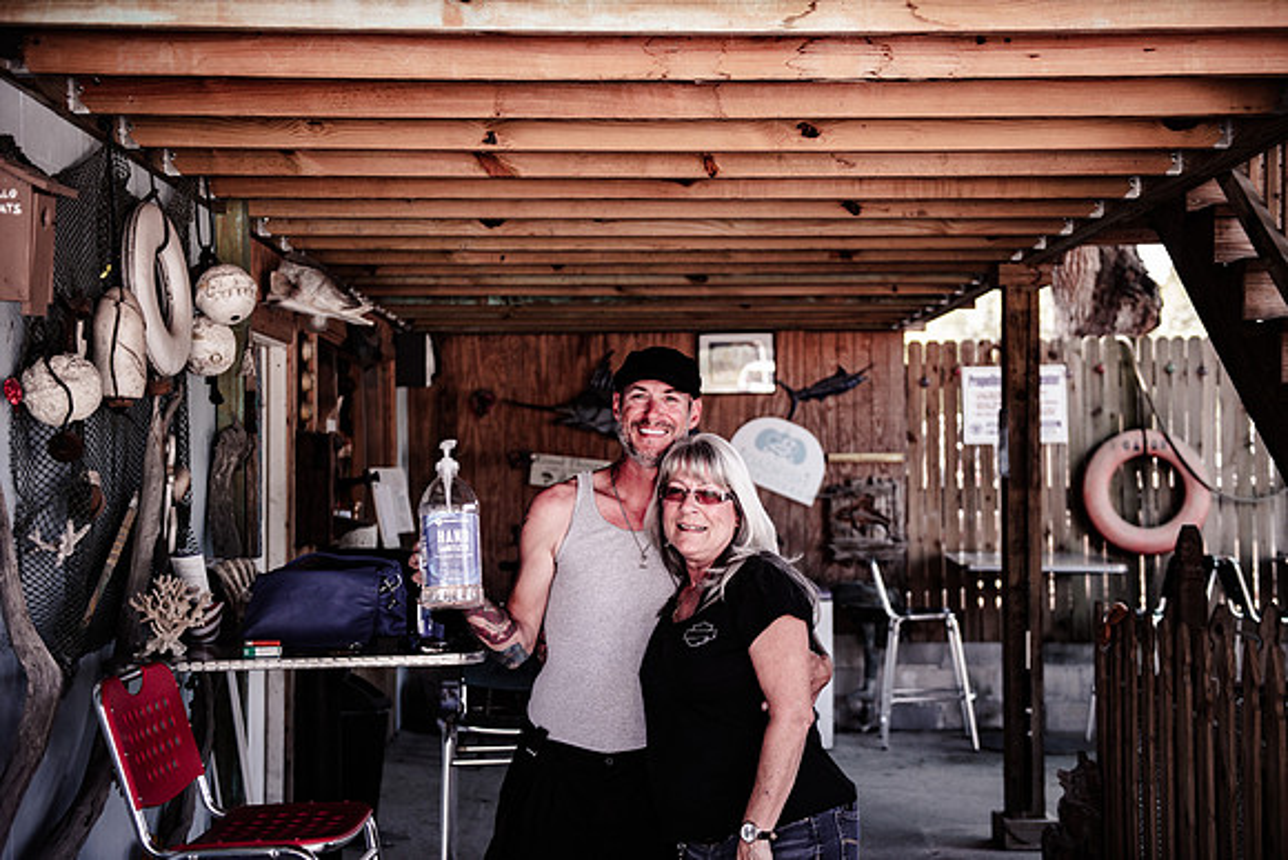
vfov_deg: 28.1
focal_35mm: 48
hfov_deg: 41.1
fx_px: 1718
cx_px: 644
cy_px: 430
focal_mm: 48
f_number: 3.5
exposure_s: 1/320
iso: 500
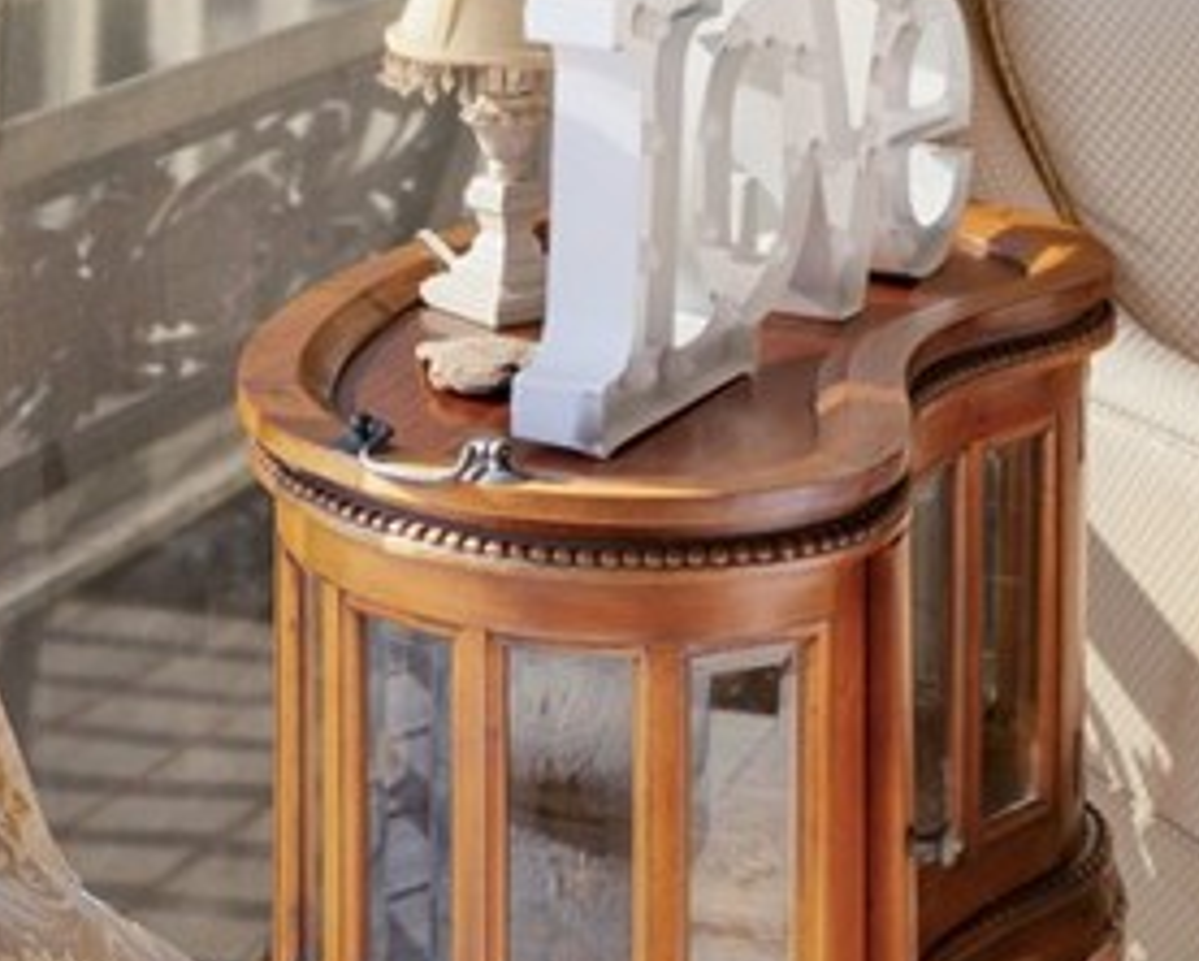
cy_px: -162
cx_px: 216
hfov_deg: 18.3
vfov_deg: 14.4
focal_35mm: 104
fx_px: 3693
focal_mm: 30
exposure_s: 1/250
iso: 250
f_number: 8
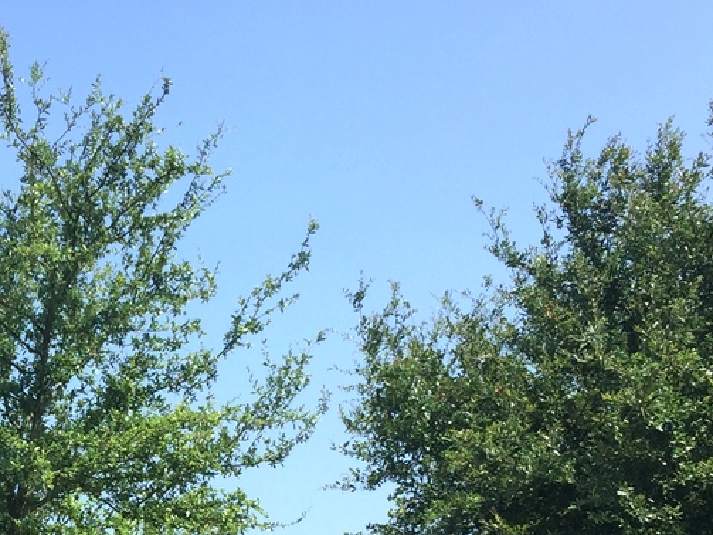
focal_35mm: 83
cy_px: 597
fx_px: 1709
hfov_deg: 23.1
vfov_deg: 17.2
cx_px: 105
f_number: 2.2
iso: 32
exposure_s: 1/1364
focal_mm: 4.15
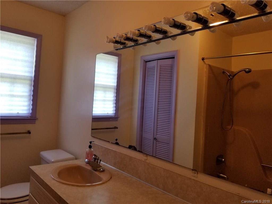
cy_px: 102
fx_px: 204
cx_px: 136
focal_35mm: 26
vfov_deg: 53.1
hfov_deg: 67.3
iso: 80
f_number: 1.7
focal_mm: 4.25
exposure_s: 1/60
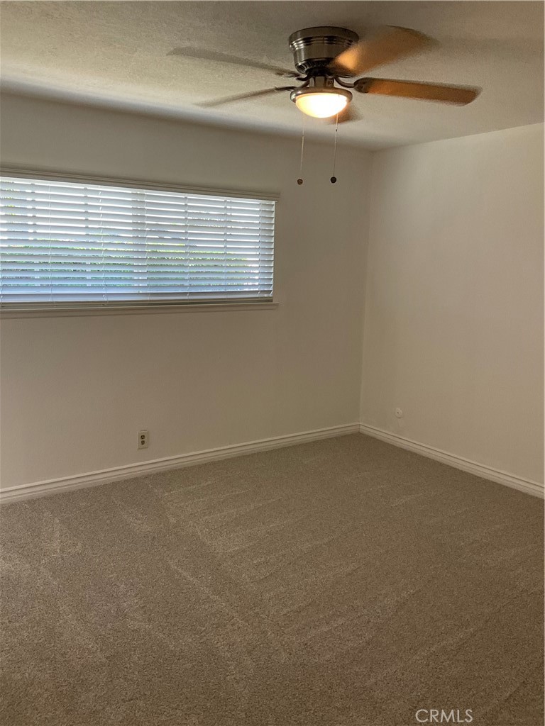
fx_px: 609
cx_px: 272
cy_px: 363
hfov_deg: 48.2
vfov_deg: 61.7
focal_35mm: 29
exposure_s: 1/60
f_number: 1.8
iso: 64
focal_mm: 3
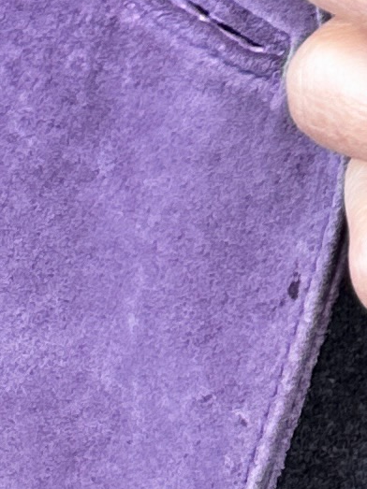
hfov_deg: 6.6
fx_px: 2616
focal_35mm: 185
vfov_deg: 9.1
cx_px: 1401
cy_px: -869
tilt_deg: -4.5
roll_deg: +0.4
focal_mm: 6.86
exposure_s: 1/100
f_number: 1.78
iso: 80
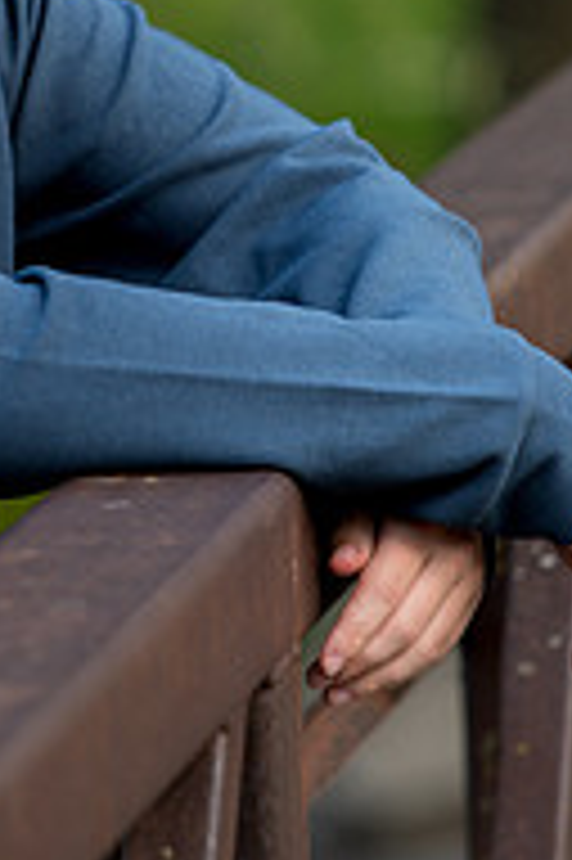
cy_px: 117
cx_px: 77
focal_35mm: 354
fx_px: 8452
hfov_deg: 3.9
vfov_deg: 5.8
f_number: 3.5
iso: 200
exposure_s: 1/160
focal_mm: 150
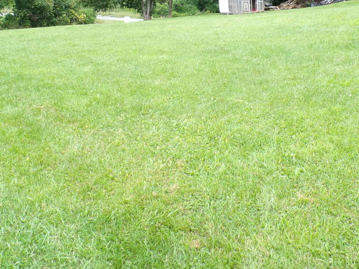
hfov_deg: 38.4
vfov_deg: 29.2
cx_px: 247
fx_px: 508
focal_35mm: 49
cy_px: 68
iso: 100
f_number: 4.4
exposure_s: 1/105
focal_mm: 4.3
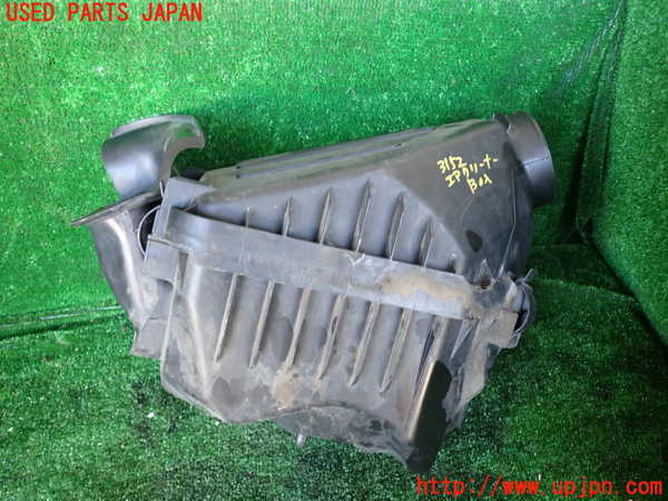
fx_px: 579
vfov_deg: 46.8
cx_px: 334
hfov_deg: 60.0
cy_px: 250
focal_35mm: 30
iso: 250
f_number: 2.3
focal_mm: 5.4
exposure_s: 1/30
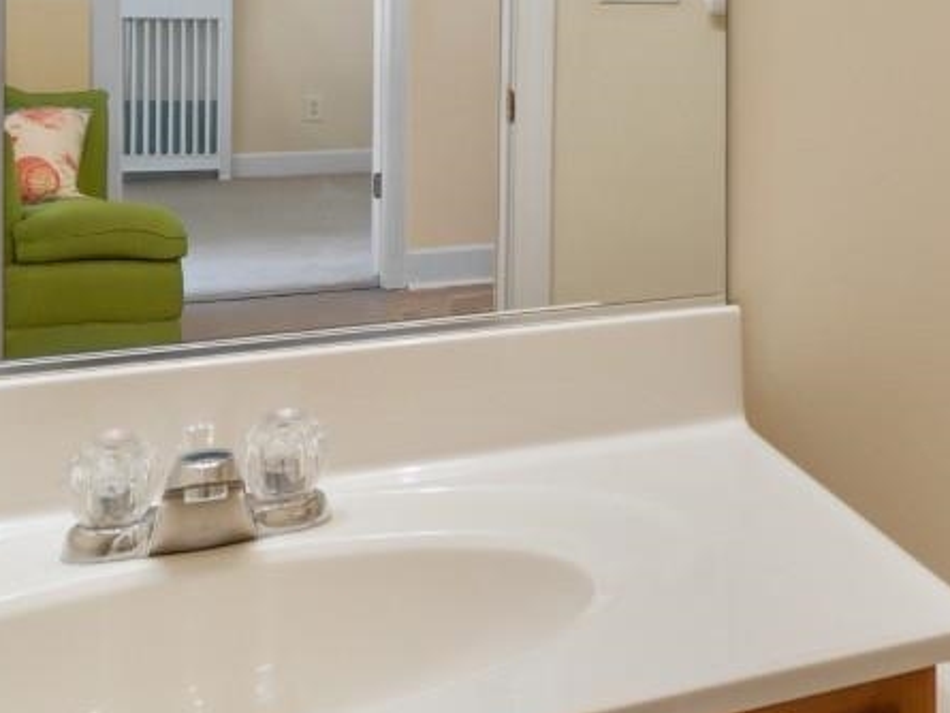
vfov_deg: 24.7
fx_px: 1537
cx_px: 1262
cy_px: -28
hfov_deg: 27.9
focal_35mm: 56
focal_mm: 11
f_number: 4.8
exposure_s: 1/20
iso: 100
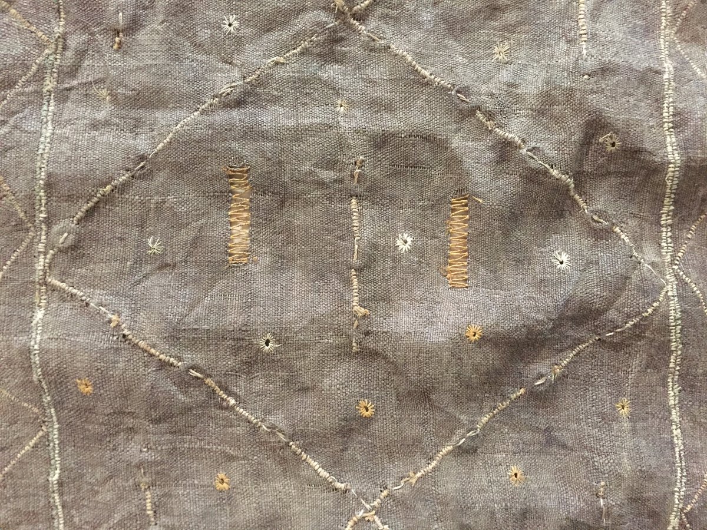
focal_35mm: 29
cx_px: 354
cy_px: 265
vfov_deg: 48.2
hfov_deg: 61.7
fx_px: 592
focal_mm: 4.15
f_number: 2.2
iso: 400
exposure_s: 1/17
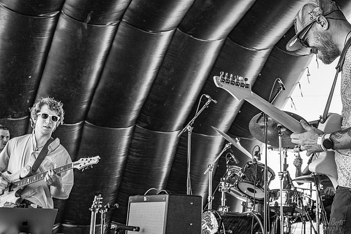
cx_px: 176
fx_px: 624
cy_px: 117
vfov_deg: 21.3
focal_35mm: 64
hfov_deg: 31.4
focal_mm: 43
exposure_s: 1/320
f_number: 5.6
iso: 640
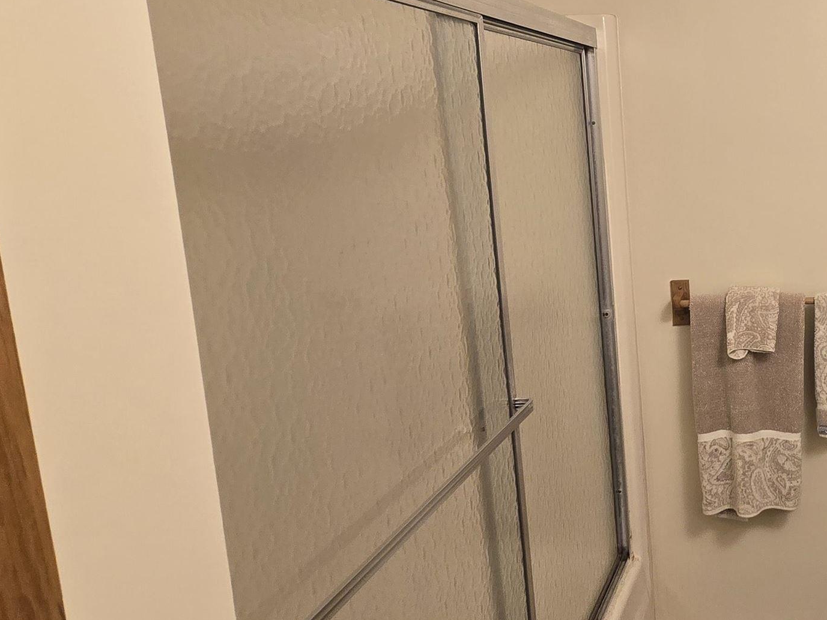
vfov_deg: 47.7
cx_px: 842
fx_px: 693
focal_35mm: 29
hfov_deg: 49.3
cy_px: 224
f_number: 2.2
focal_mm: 2.2
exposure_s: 1/60
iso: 160
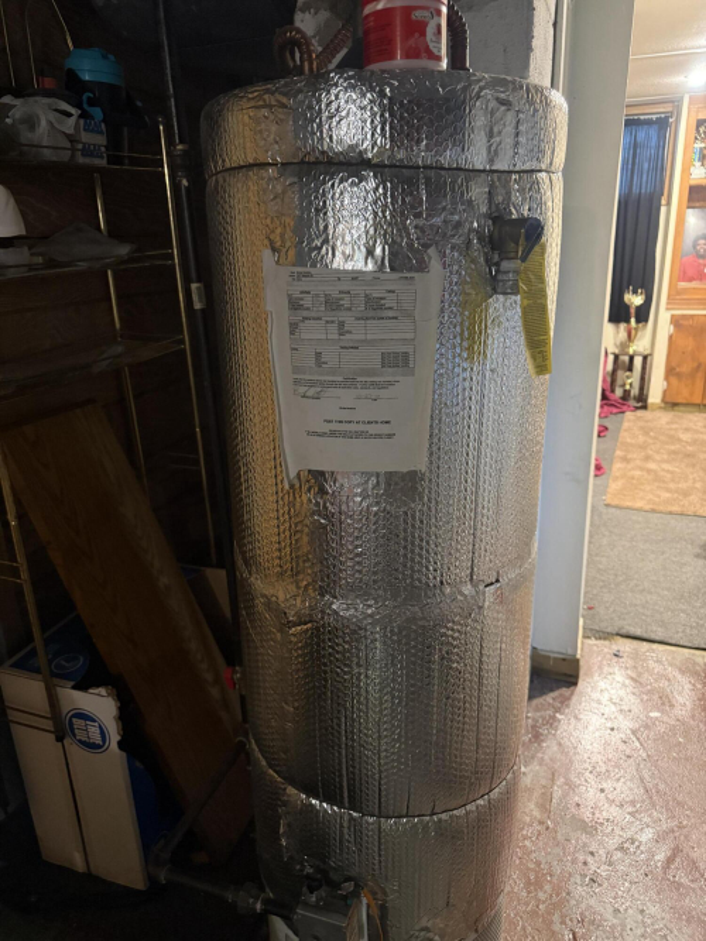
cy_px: 470
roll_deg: +1.4
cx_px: 353
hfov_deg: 56.8
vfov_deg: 71.6
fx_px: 653
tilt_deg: -18.7
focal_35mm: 24
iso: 800
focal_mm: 6.76
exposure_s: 1/30
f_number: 1.78
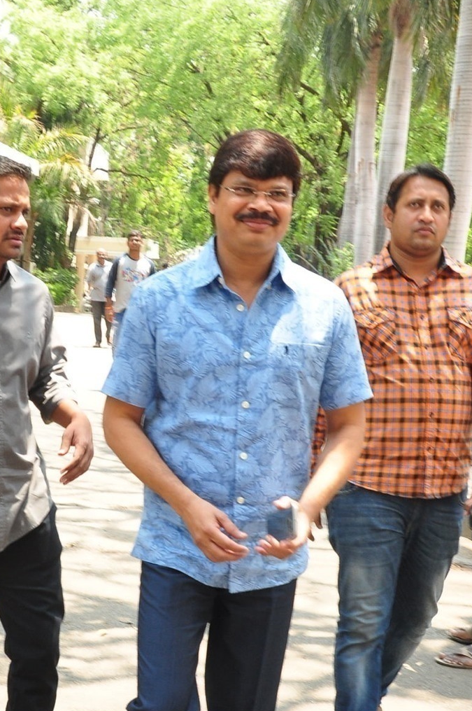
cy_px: 501
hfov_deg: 21.0
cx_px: 112
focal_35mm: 64
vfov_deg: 31.1
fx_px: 1262
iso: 500
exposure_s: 1/125
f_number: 9
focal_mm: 24
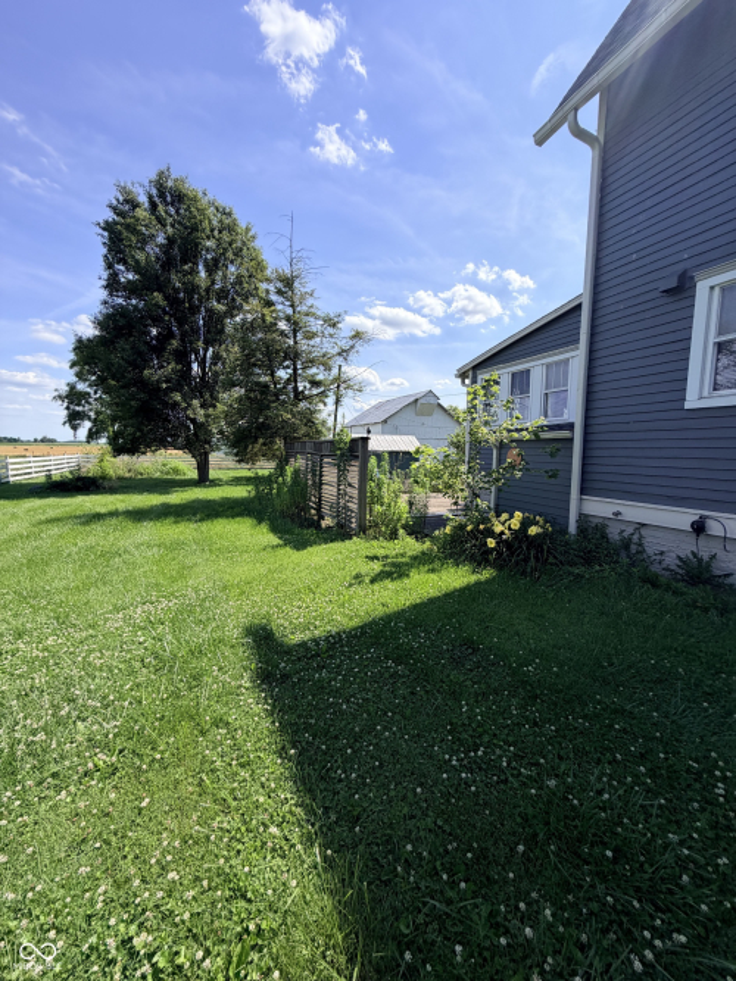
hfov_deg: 85.7
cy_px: 490
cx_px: 368
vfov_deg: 102.1
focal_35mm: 14
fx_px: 397
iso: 25
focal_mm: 2.22
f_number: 2.2
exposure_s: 1/770
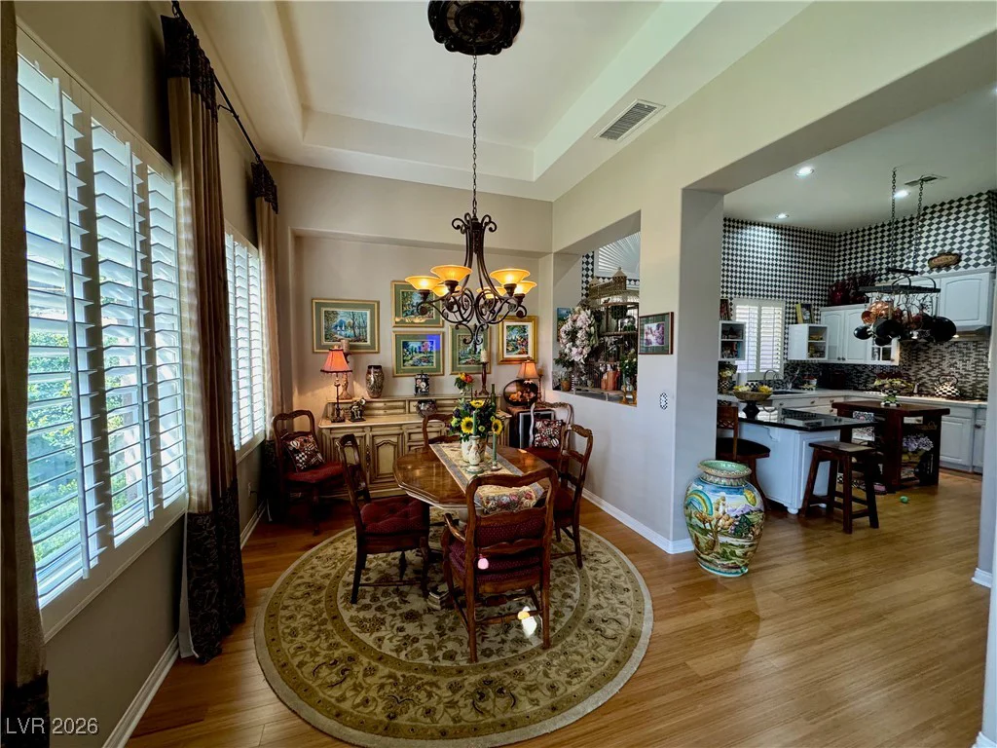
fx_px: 403
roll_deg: -0.7
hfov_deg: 102.1
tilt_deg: -4.2
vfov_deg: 85.7
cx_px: 498
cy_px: 374
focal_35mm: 14
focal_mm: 2.22
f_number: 2.2
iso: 320
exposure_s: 1/120
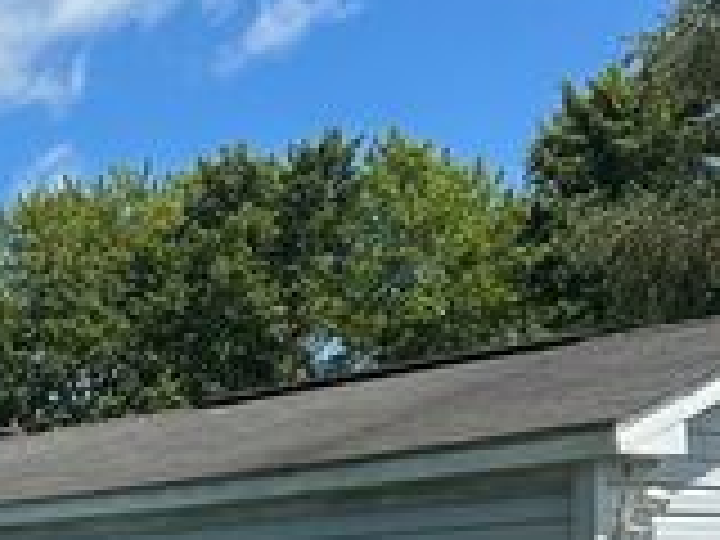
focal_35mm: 81
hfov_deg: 23.3
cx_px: 32
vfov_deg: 17.3
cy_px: 659
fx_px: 1685
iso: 50
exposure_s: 1/3460
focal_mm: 5.7
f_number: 1.5
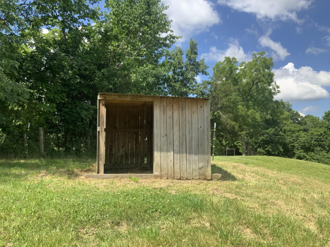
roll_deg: -2.0
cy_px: 124
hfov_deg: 61.7
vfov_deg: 48.2
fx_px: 276
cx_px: 165
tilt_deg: +4.7
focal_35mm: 29
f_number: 1.8
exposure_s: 1/1035
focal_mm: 3
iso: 16
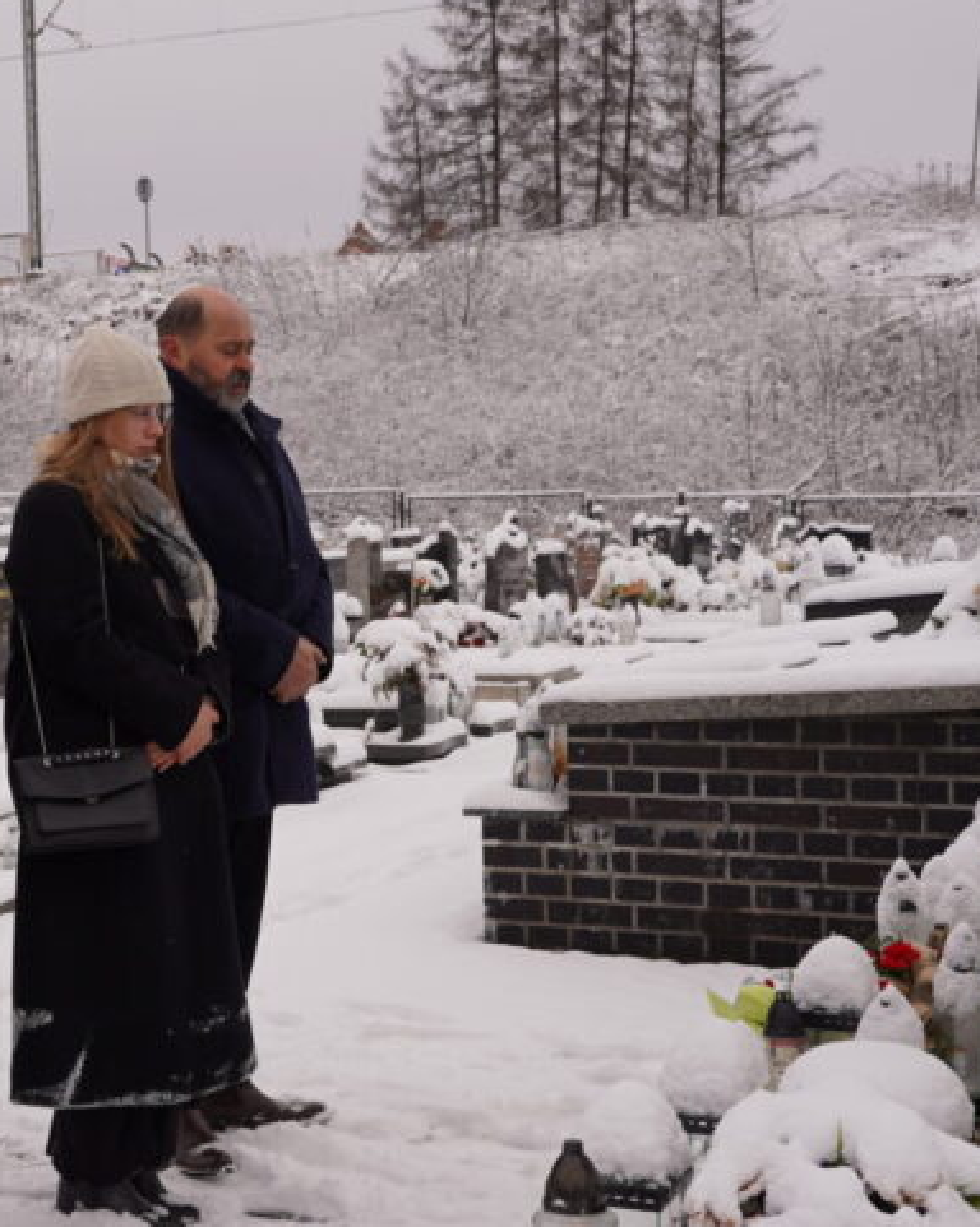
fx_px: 2323
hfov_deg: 23.3
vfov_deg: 29.6
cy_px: 675
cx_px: 115
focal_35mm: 64
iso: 100
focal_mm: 32
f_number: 5.6
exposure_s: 1/200
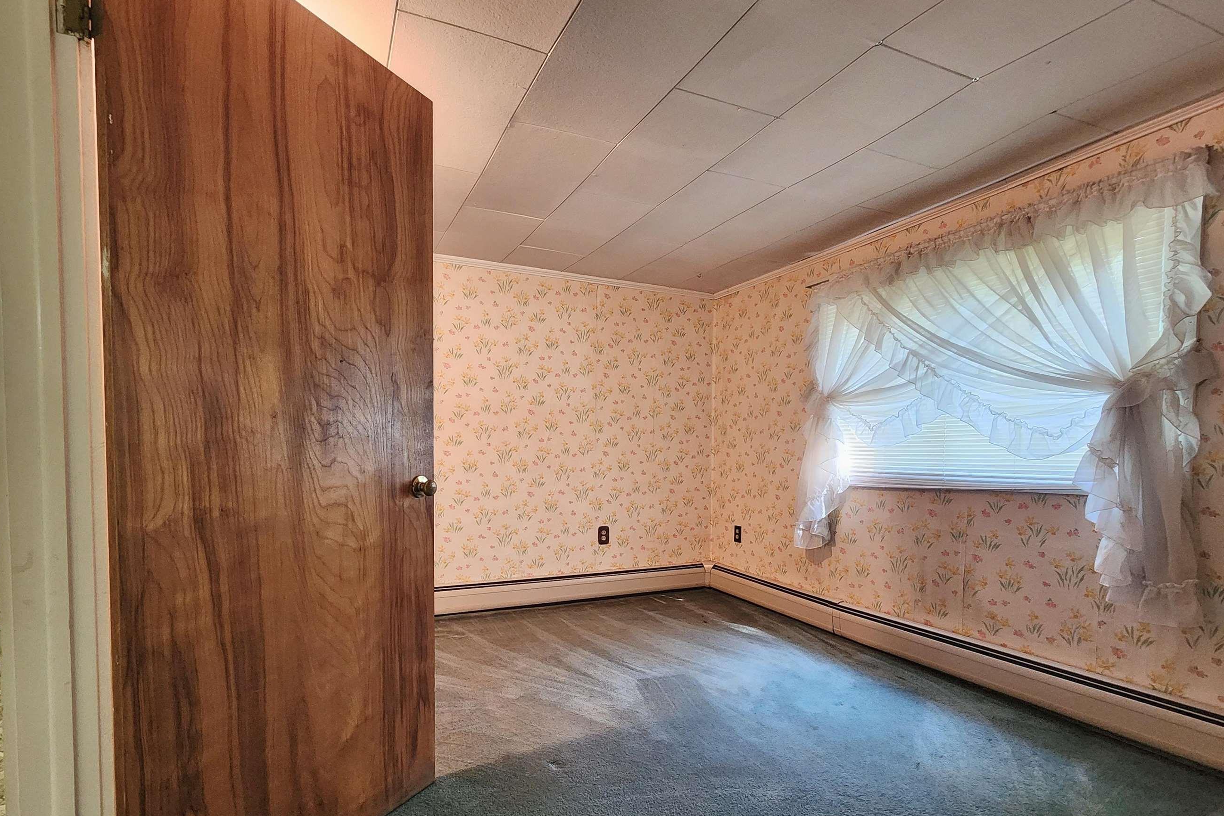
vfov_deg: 73.1
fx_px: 544
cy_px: 480
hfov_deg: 96.7
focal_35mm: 16
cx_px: 591
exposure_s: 1/30
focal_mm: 2.2
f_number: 2.2
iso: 400
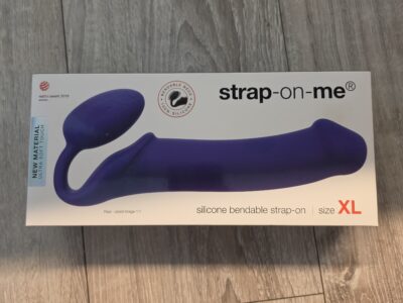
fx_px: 268
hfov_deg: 73.9
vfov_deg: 58.9
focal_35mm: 23
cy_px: 152
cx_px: 202
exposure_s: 1/100
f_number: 1.4
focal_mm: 6.5
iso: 320
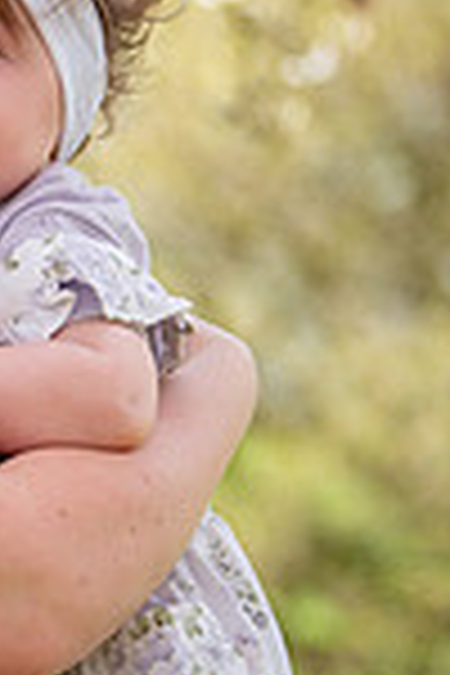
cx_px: -155
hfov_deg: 5.6
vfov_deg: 8.4
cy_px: 279
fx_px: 4593
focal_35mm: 245
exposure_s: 1/2000
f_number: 2.8
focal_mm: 82
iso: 320
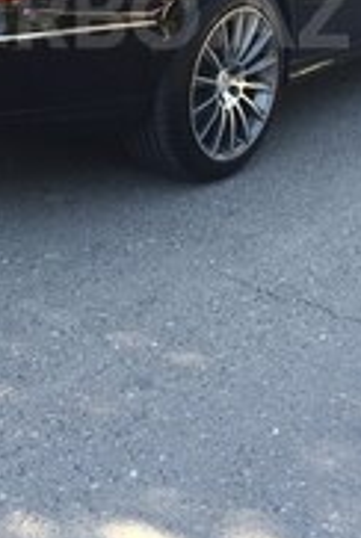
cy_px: 15
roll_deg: -1.6
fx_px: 1229
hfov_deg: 16.7
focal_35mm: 82
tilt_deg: -11.7
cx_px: 121
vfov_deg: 23.8
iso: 32
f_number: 2.2
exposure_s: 1/120
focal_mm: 4.15
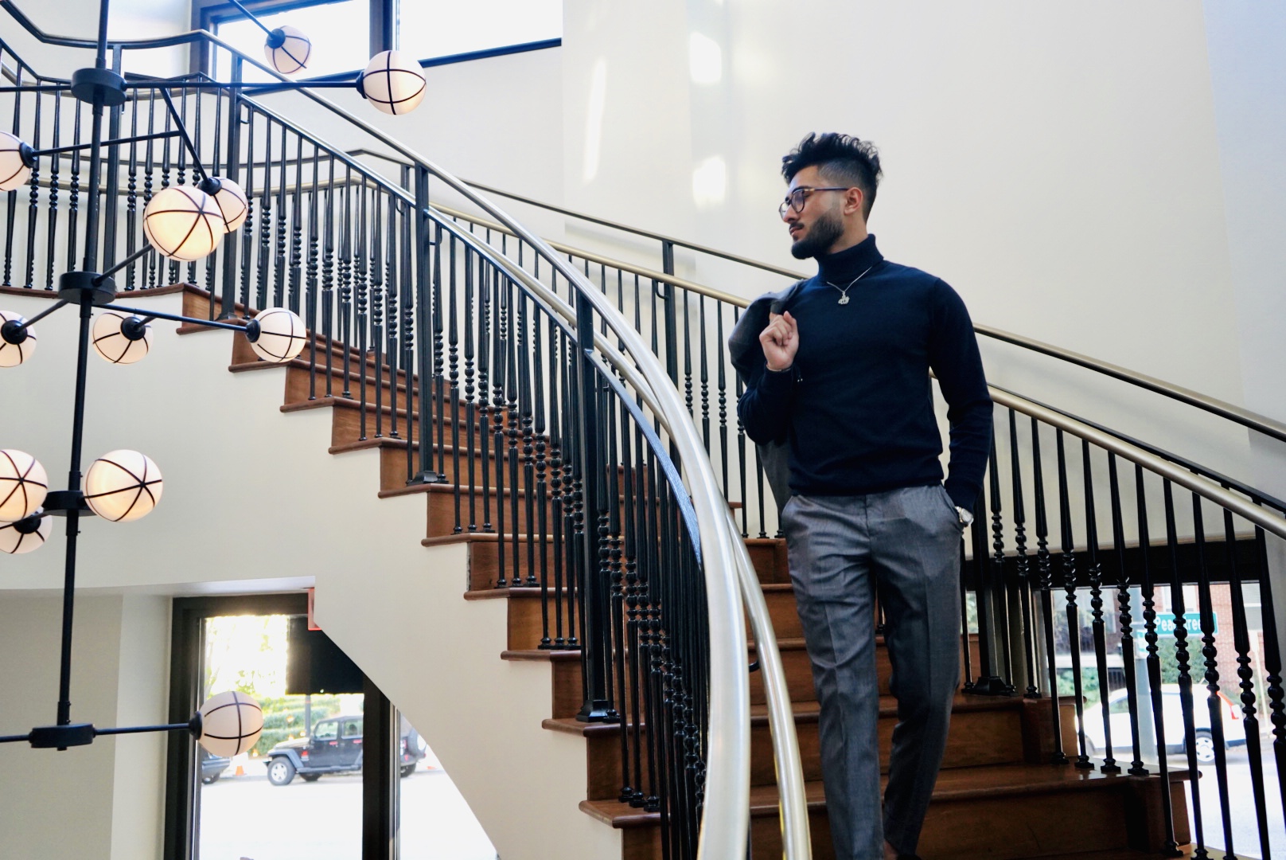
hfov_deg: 60.2
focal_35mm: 31
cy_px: 430
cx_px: 643
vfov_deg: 42.4
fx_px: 1108
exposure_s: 1/160
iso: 2000
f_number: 4
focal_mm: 31
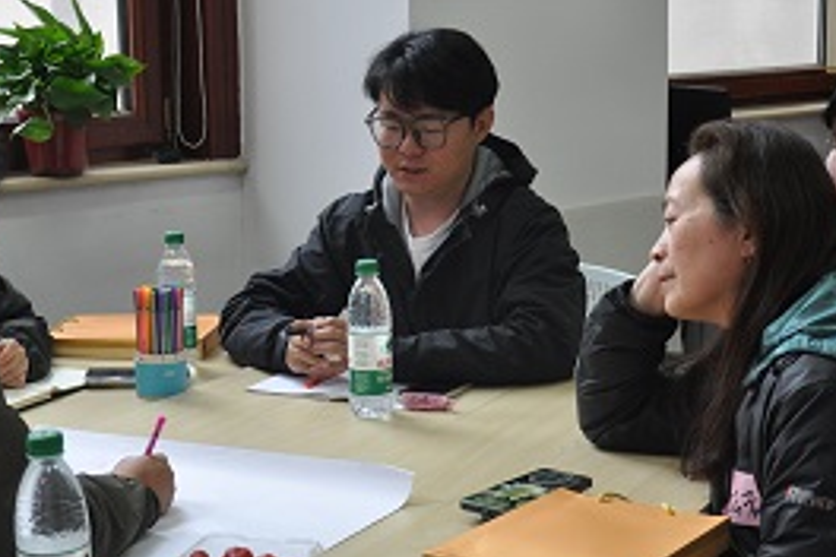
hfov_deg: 27.7
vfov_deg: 18.7
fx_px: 1695
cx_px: 382
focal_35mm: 73
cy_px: 239
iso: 900
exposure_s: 1/125
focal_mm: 30
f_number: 4.2
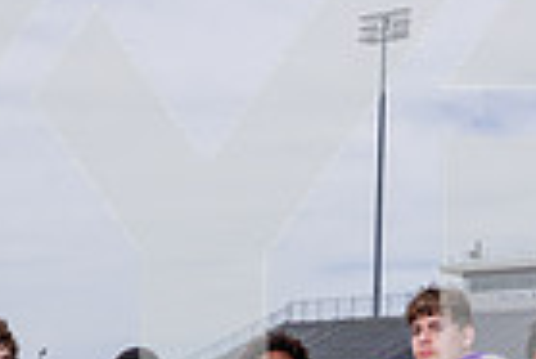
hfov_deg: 23.2
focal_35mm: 87
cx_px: 378
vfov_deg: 13.9
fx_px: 1297
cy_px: 658
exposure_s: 1/250
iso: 100
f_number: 11
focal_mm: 20
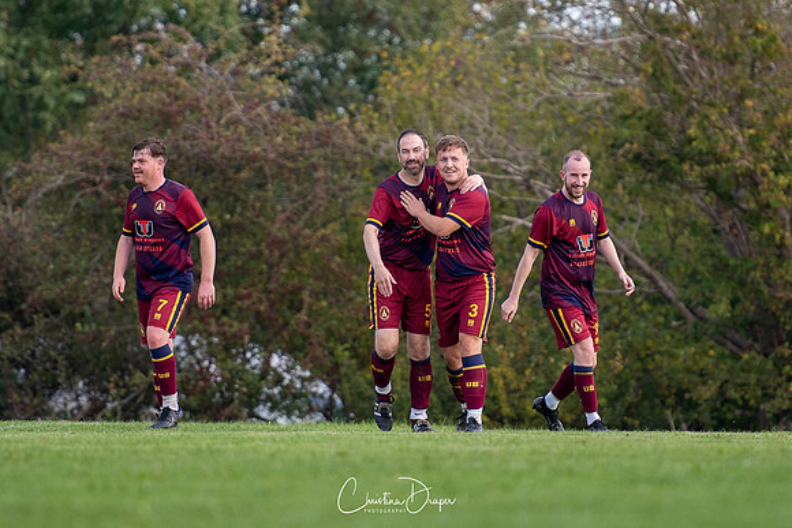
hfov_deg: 3.9
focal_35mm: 526
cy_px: 208
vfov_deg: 2.6
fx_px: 11566
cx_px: 438
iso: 320
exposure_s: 1/1250
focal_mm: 200
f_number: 2.8
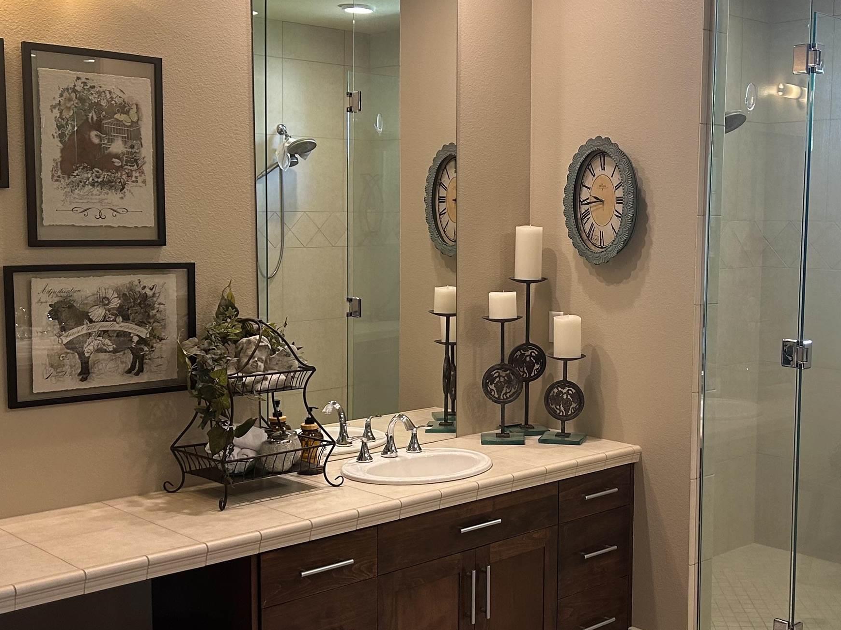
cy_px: 331
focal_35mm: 46
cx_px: 549
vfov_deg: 31.5
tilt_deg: -6.4
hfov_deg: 40.8
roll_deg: -0.2
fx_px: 1118
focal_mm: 5.7
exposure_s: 1/120
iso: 125
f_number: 1.5
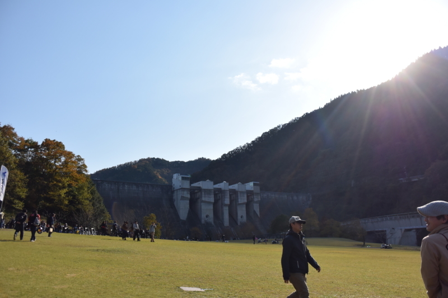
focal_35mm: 27
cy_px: 149
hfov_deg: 67.4
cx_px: 224
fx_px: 336
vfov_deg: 47.9
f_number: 4
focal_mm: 10
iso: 160
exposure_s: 1/1250
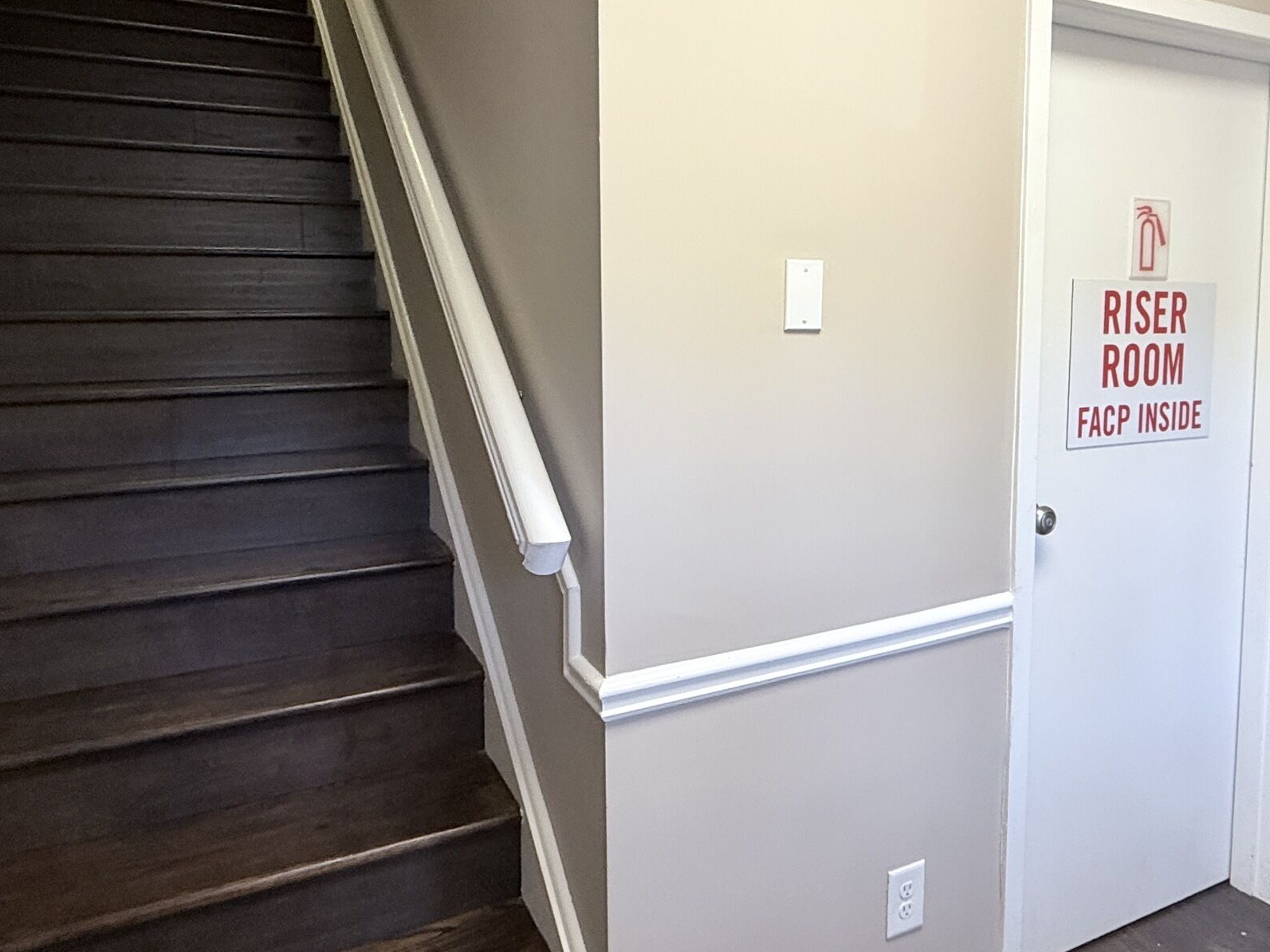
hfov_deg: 64.7
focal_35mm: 27
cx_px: 760
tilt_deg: -6.6
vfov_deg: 51.0
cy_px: 374
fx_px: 991
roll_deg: -0.7
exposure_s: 1/120
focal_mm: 2.22
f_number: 2.2
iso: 320
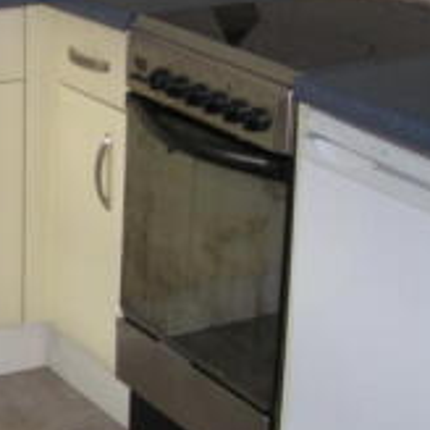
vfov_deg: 15.6
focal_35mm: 110
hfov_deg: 15.0
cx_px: -159
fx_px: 1546
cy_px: 9
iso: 98
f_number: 2.8
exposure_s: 1/60.8
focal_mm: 5.7
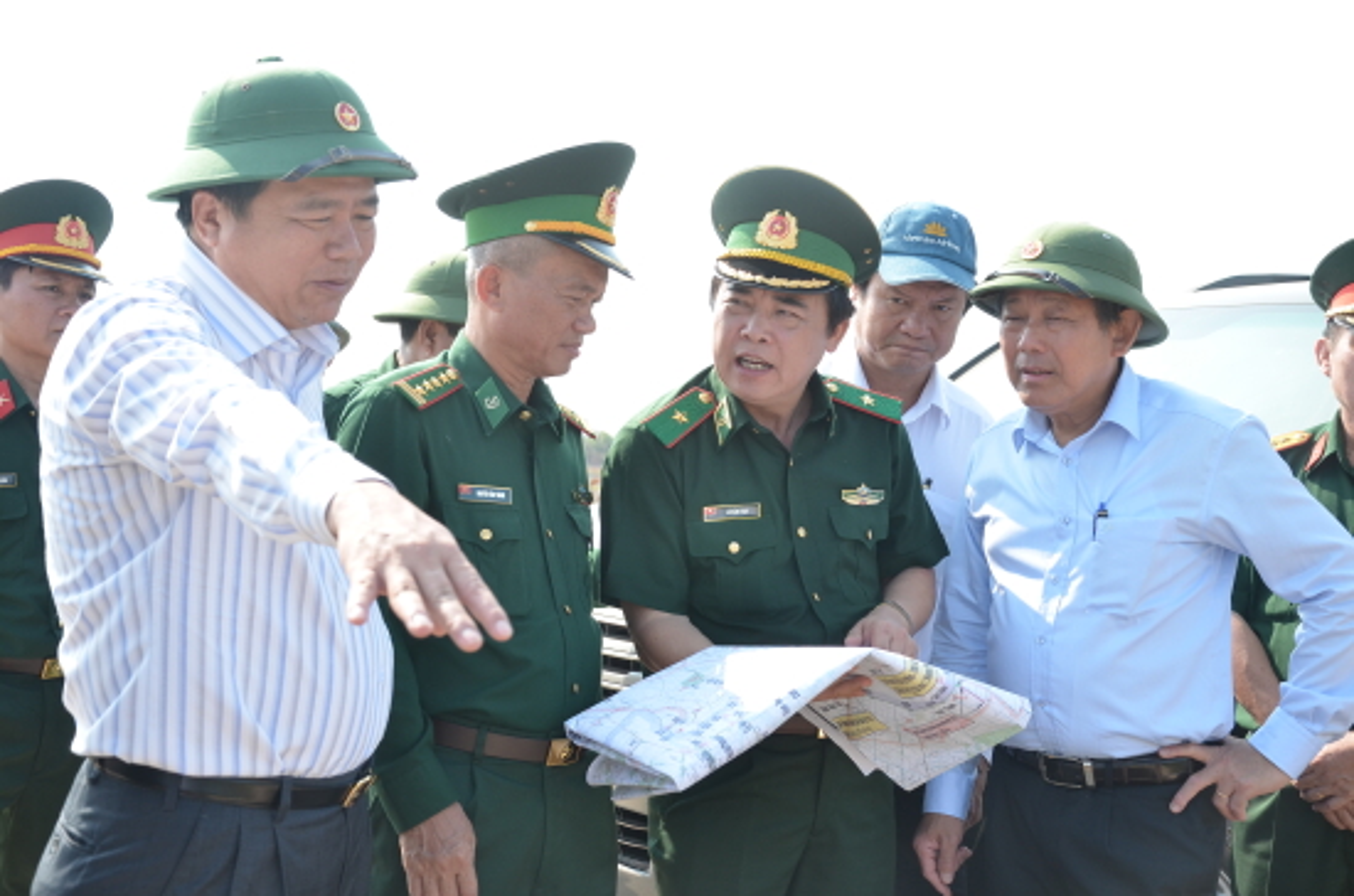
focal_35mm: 51
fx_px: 1914
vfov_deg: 26.4
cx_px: 677
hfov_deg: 39.0
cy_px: 448
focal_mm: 34
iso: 320
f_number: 5.6
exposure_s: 1/400
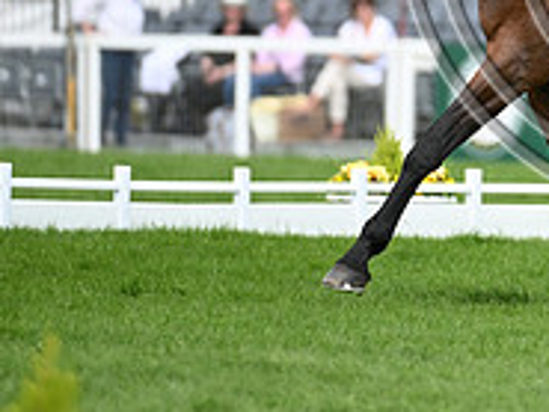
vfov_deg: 1.6
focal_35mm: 934
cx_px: 671
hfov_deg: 2.1
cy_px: -126
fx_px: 14823
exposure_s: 1/1250
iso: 400
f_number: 4.5
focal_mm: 310
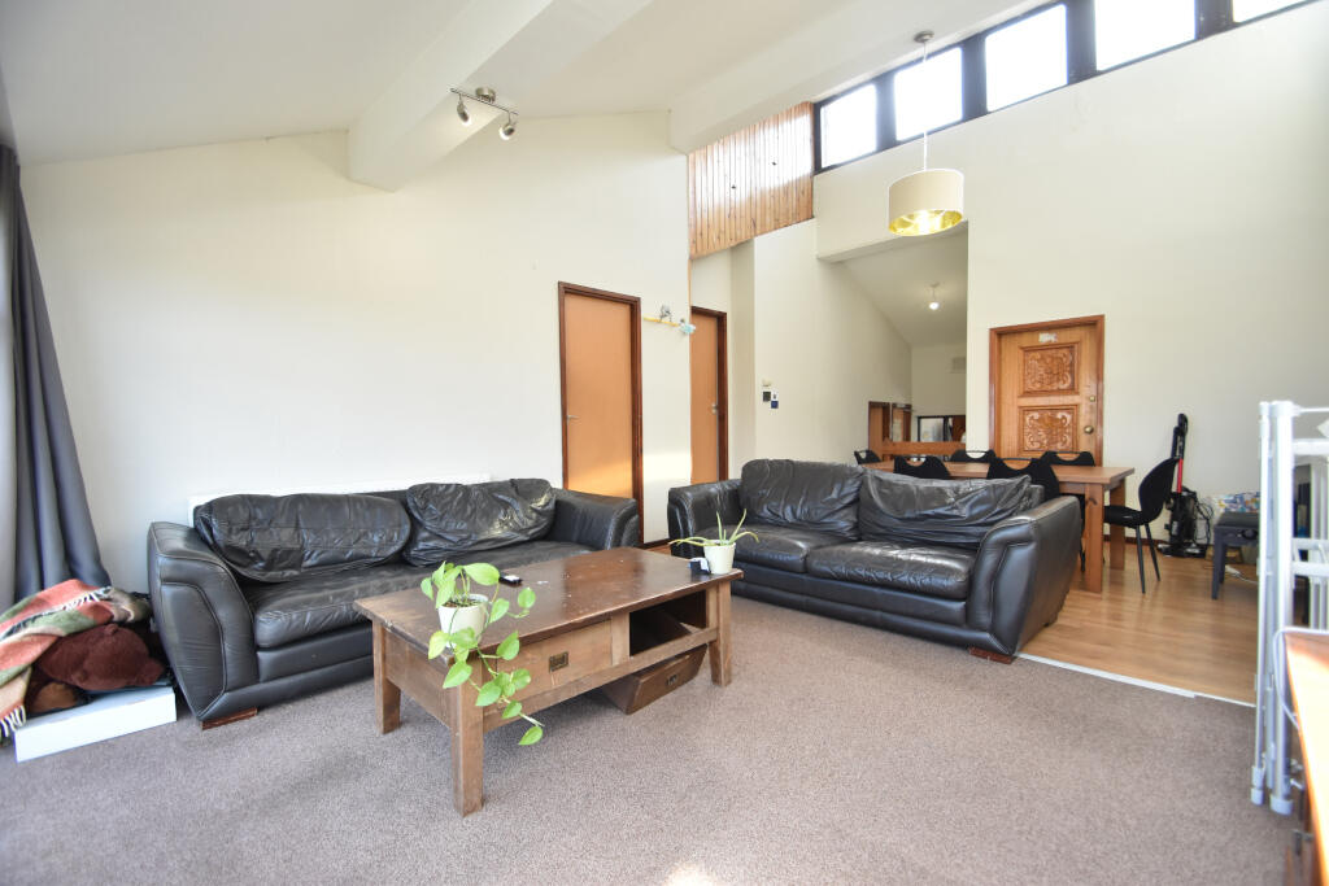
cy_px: 443
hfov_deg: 100.4
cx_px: 664
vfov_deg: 77.3
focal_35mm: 15
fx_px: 554
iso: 560
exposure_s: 1/250
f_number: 3.5
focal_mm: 10
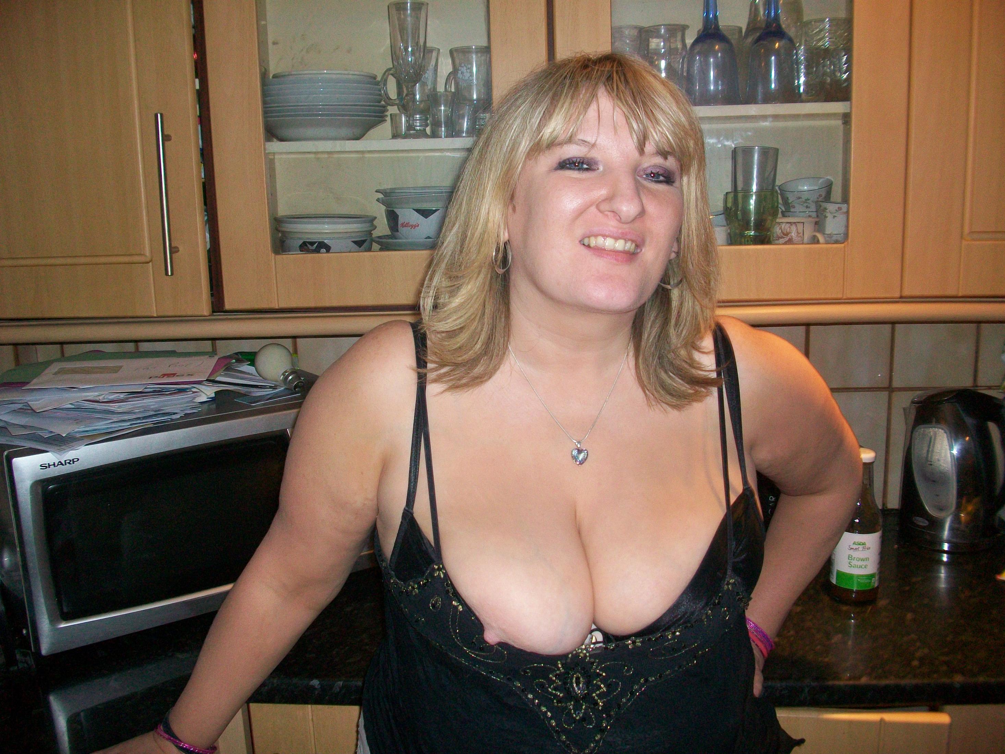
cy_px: 377
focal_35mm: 32
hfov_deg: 56.8
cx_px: 502
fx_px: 929
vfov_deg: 44.2
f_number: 2.8
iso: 120
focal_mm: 5.7
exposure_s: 1/60
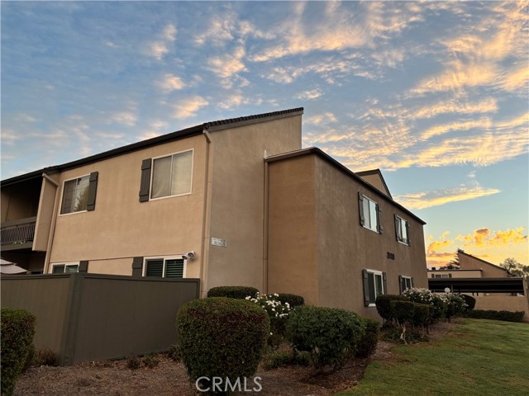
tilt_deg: +15.0
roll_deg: +1.4
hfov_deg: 67.3
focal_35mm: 26
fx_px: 397
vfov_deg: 53.1
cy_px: 198
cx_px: 264
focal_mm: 5.96
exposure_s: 1/435
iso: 50
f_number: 1.6
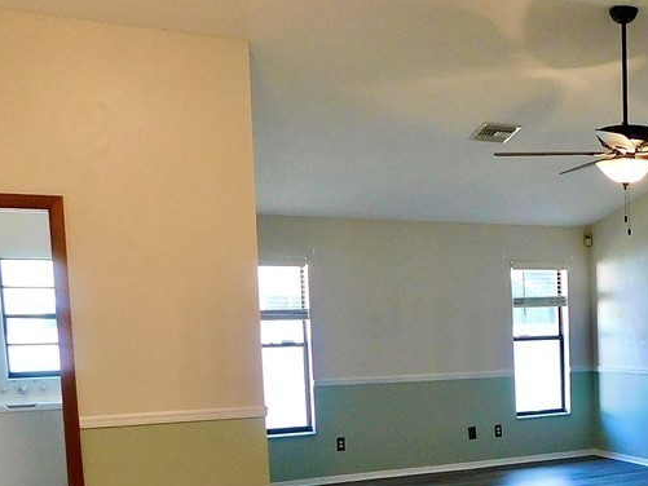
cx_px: 573
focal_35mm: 47
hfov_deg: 37.9
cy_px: 421
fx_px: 880
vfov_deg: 29.8
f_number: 3
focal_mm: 4
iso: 320
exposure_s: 1/30
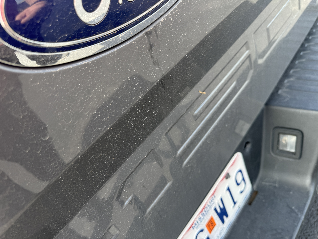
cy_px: 120
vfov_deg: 56.8
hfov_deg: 71.6
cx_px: 159
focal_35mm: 24
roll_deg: +27.4
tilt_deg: -35.1
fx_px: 220
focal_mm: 6.76
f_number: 1.78
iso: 80
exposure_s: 1/349
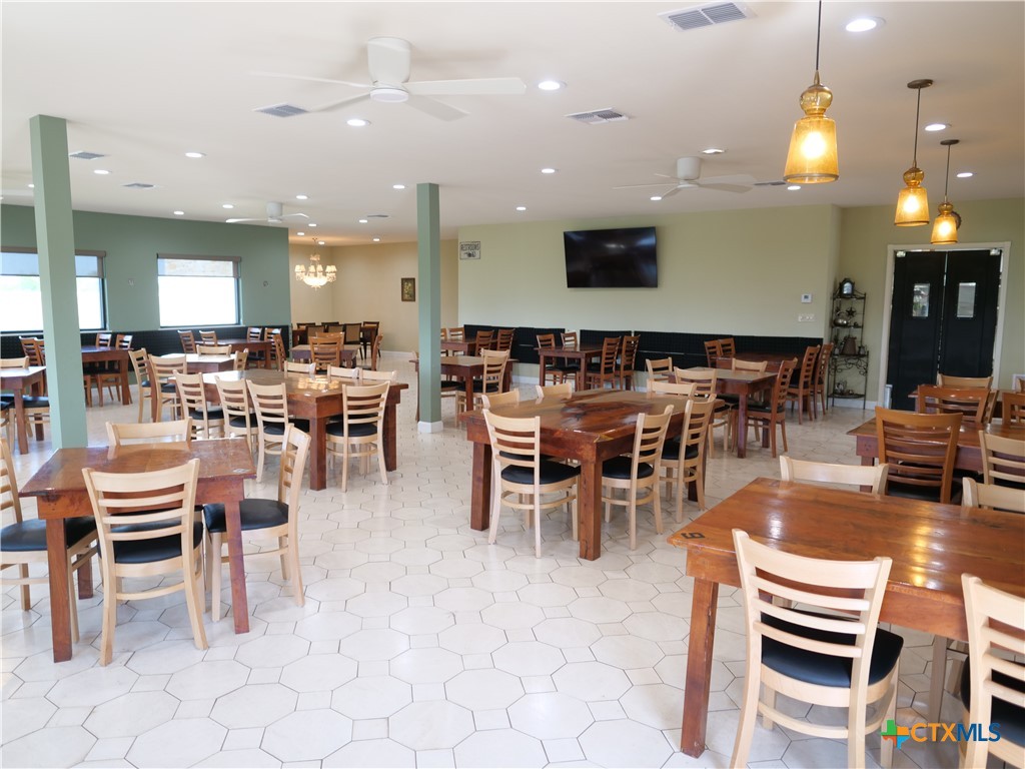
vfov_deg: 56.8
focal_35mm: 24
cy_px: 384
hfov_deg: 71.6
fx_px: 711
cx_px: 512
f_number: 2
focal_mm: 12
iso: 200
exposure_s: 1/100
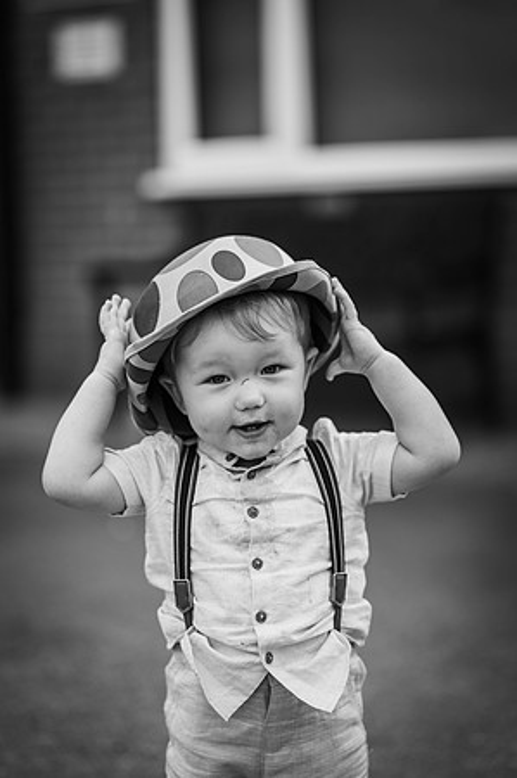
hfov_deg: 16.0
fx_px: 1835
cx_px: 258
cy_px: 389
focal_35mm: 85
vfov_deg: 23.9
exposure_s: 1/400
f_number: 2
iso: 100
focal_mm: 85
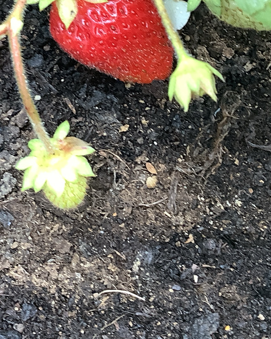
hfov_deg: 18.5
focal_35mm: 83
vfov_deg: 22.6
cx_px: 111
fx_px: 832
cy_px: 53
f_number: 2.4
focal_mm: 3.3
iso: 100
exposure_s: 1/60
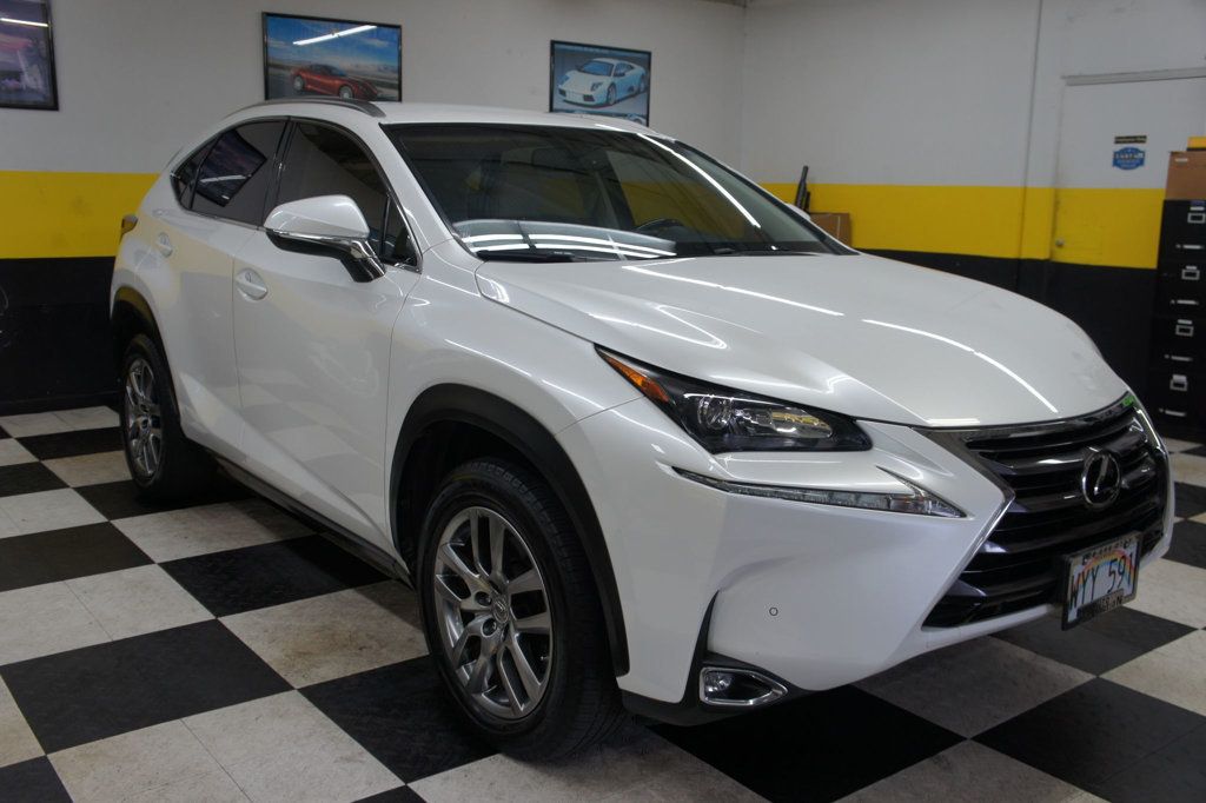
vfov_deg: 41.7
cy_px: 402
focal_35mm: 32
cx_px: 603
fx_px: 1055
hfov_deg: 59.5
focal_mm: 21
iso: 200
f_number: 4.5
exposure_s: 1/50
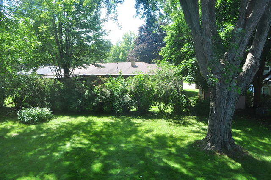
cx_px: 136
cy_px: 90
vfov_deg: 47.8
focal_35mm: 27
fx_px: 203
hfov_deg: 67.4
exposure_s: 1/160
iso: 200
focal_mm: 18
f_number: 6.3
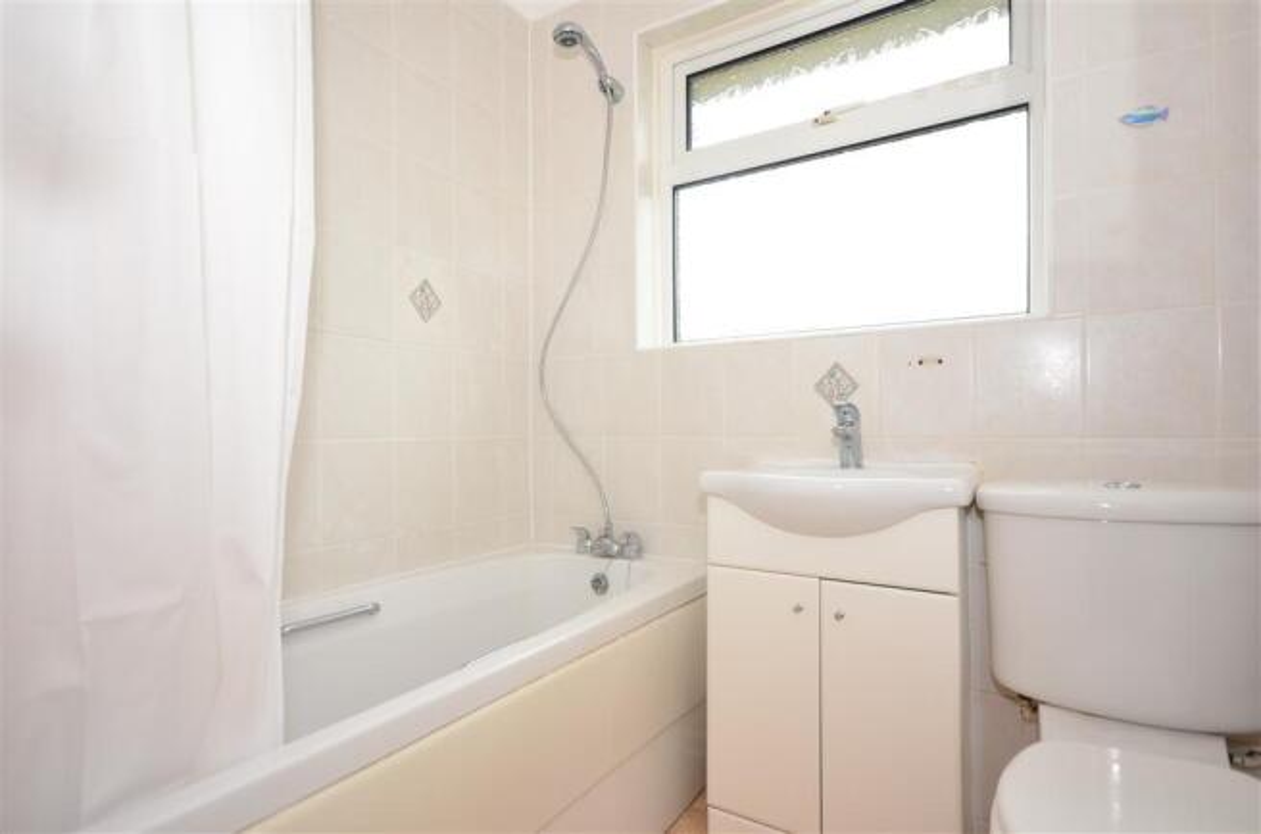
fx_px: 681
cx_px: 630
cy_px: 417
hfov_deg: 85.6
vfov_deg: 62.9
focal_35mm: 20
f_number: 5.6
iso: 200
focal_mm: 13
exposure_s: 1/60
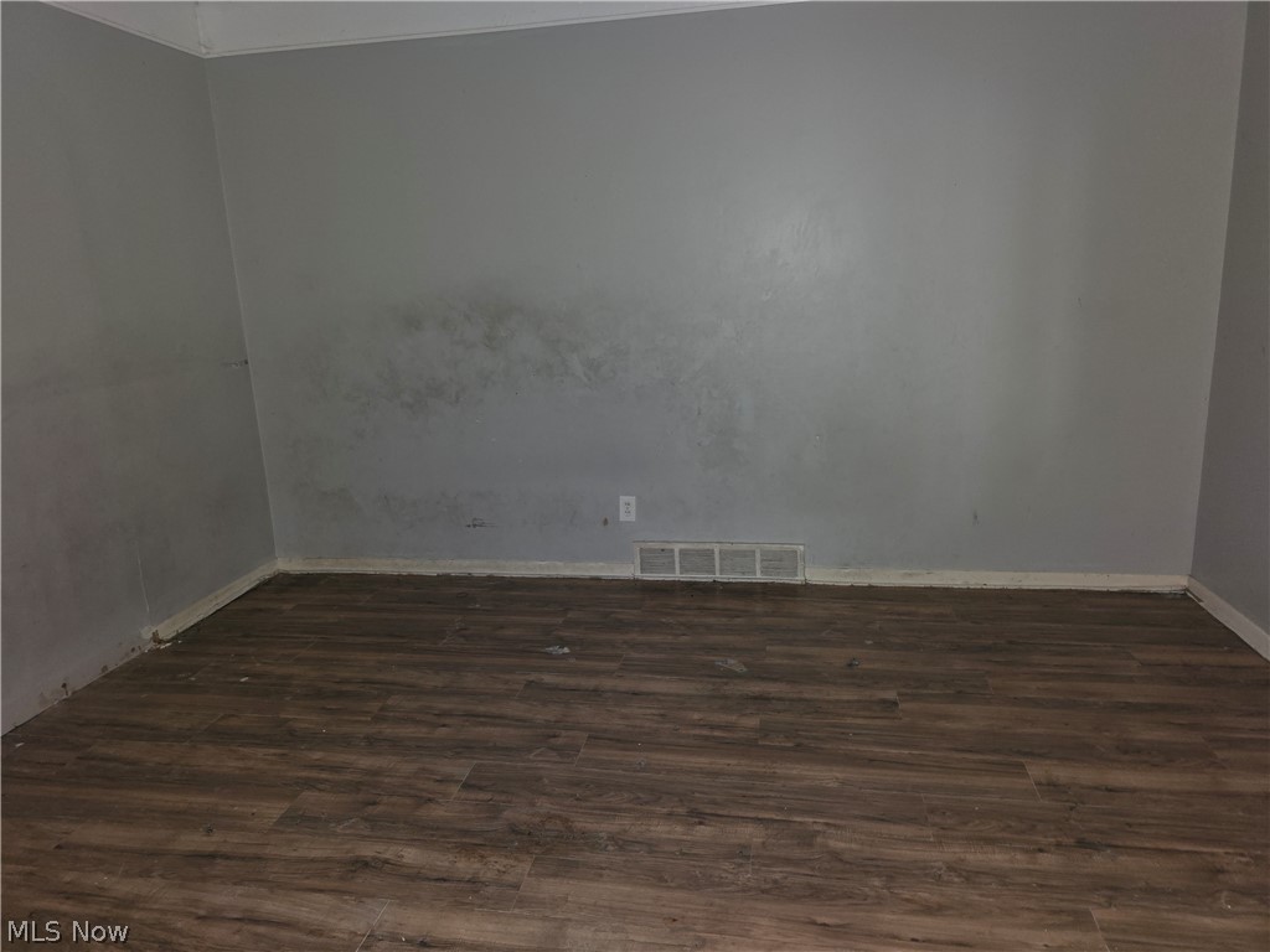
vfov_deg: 58.9
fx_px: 844
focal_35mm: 23
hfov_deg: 73.9
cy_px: 476
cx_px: 635
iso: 250
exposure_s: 1/12
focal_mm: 6.3
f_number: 1.7
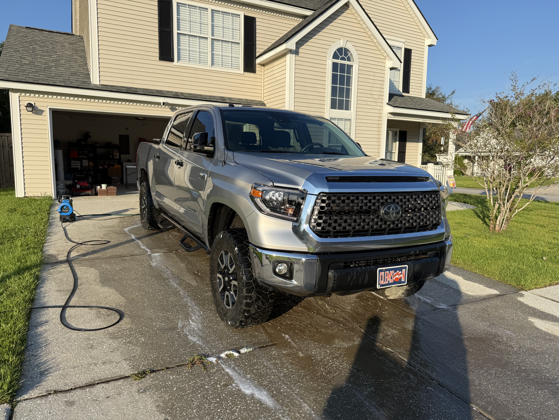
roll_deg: -0.8
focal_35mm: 24
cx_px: 280
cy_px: 210
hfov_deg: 71.6
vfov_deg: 56.8
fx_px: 388
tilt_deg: -6.5
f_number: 1.78
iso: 80
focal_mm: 6.76
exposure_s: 1/3425
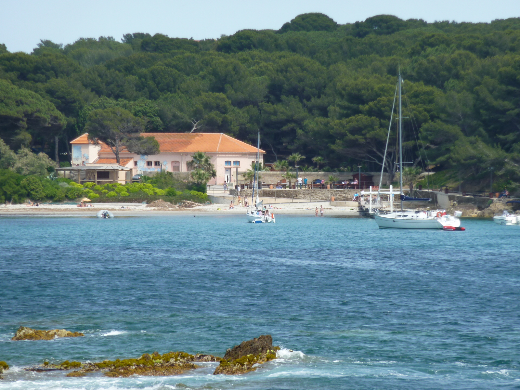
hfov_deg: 6.6
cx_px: 260
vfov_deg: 5.0
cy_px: 195
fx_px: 4507
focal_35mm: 300
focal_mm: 49.2
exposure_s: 1/250
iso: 80
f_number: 4.9
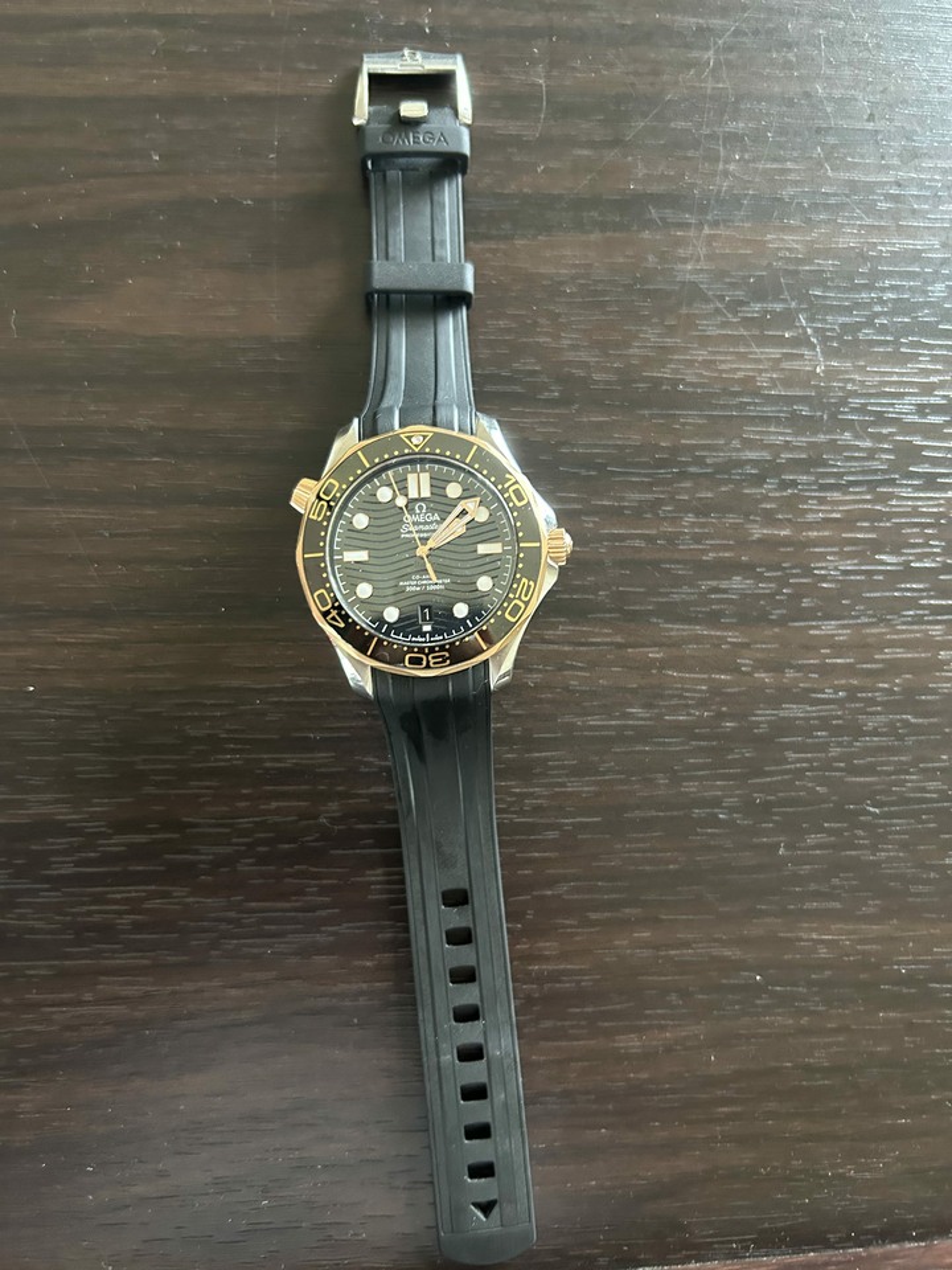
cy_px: 635
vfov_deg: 67.3
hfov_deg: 53.1
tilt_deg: -83.4
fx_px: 953
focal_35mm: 26
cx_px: 476
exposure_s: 1/44
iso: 500
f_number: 1.5
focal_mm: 5.7
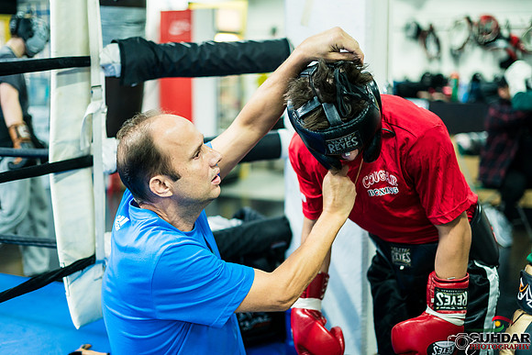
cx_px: 266
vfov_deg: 27.0
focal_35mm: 50
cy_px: 178
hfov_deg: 39.6
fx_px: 739
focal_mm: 50
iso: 1250
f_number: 1.8
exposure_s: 1/250
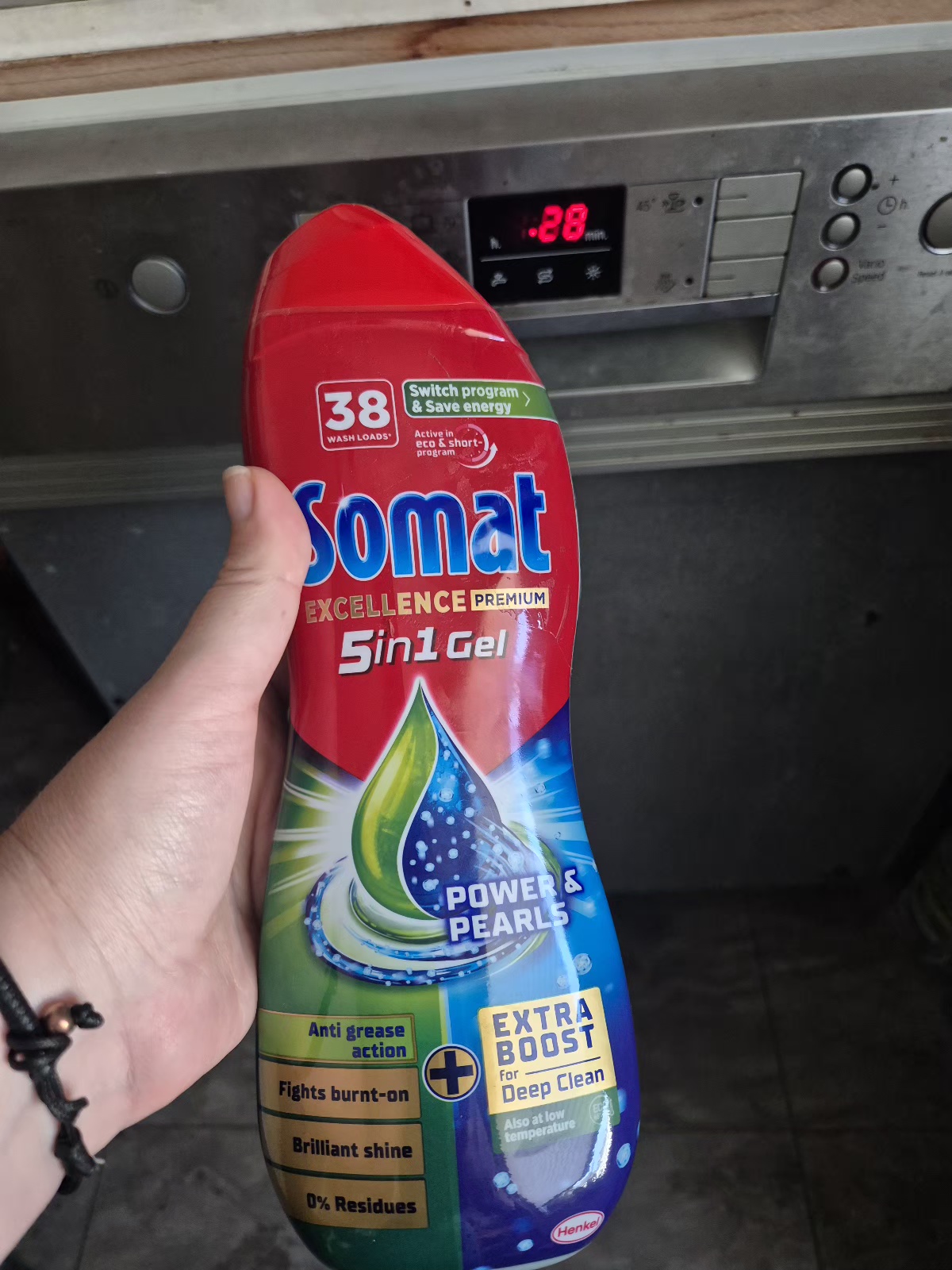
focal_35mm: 23
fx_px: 843
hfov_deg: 58.9
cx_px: 476
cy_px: 635
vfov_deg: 73.9
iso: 800
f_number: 1.8
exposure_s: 1/100
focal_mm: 5.4
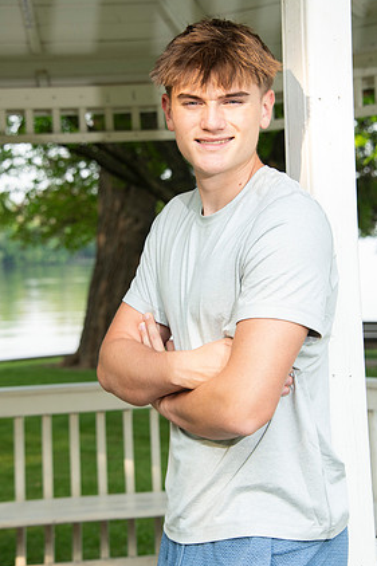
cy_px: 271
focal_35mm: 96
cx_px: 200
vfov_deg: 21.2
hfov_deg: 14.2
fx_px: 1509
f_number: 7.1
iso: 320
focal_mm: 90
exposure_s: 1/160
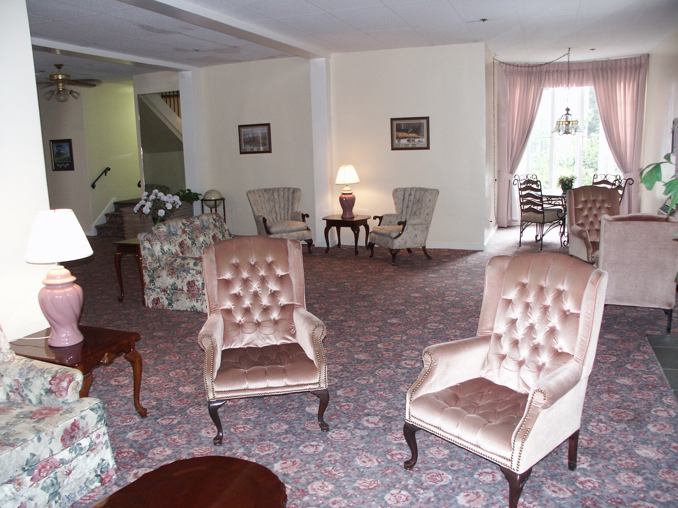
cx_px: 339
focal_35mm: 28
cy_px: 254
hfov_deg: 63.4
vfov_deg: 49.7
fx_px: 548
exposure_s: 1/45
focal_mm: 7.21
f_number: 2.8
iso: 200
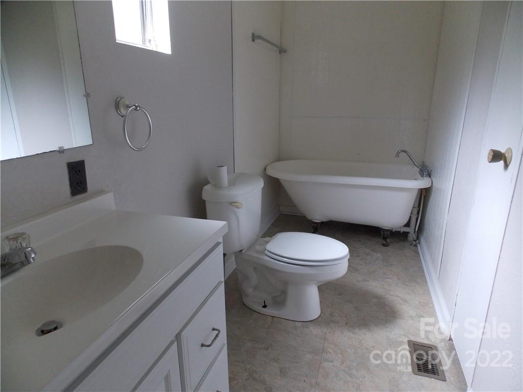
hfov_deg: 73.9
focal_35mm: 23
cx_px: 262
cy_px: 196
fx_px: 347
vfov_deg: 58.9
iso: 200
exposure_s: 1/30
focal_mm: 4
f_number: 3.1
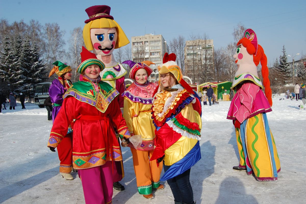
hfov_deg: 64.6
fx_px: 242
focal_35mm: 28
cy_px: 102
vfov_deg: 45.6
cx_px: 153
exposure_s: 1/400
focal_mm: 19
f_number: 10
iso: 200
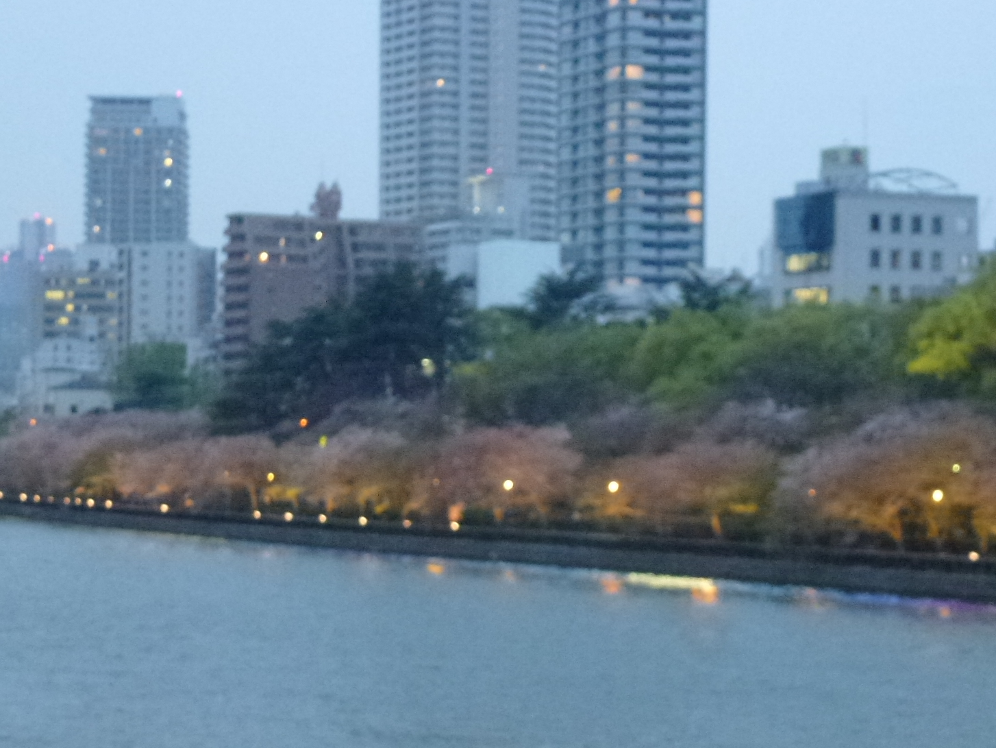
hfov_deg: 19.6
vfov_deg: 14.8
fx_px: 2878
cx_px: 601
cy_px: 446
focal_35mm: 100
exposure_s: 1/10
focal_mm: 12.7
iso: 800
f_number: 4.7
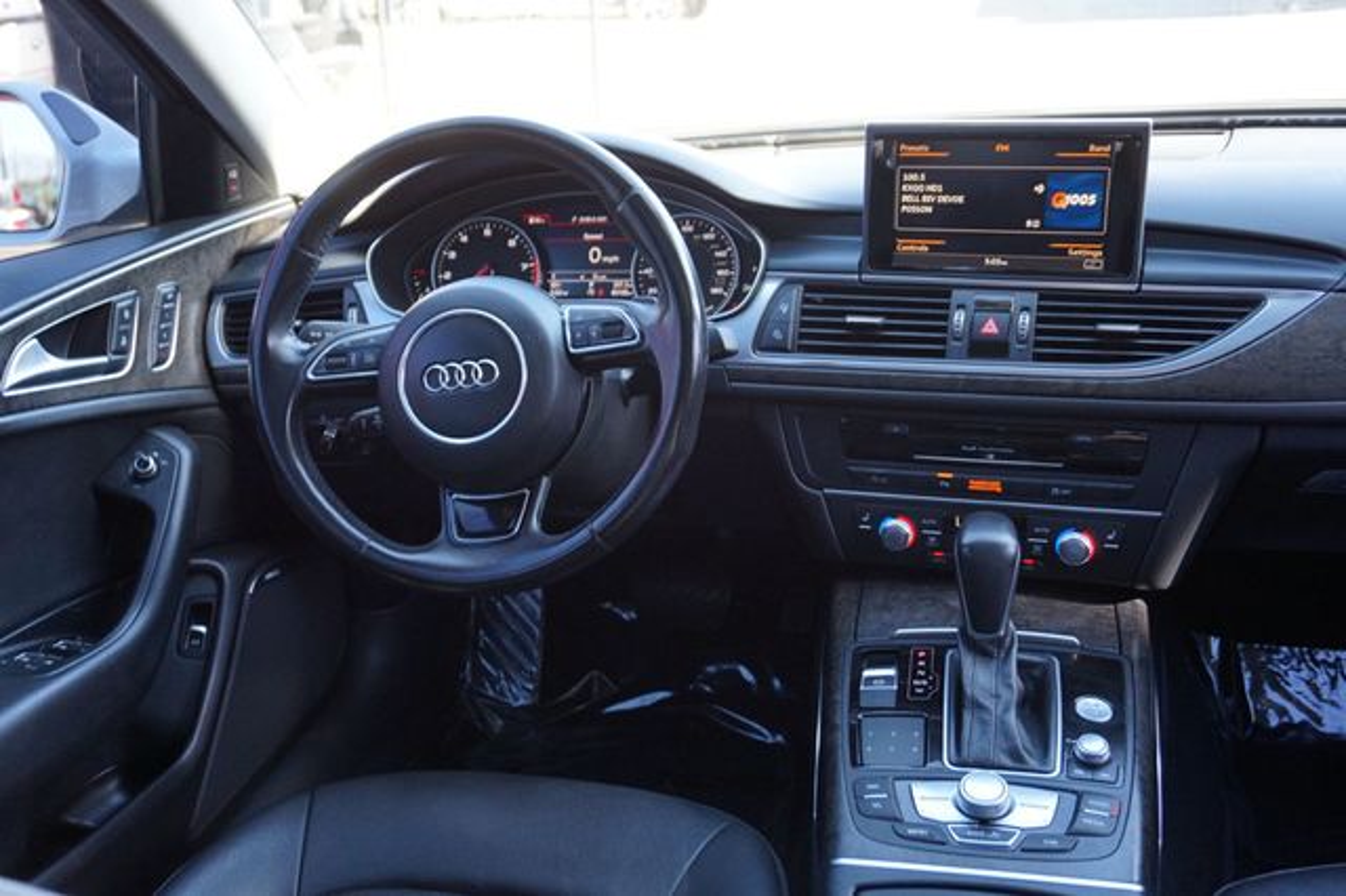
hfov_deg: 55.1
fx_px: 1289
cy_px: 448
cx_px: 673
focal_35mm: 34
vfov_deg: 38.3
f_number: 4
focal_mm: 23
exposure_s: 1/60
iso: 500
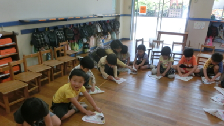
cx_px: 111
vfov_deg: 42.9
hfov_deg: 69.8
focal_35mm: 27
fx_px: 160
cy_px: 68
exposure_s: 1/125
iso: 160
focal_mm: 4.24
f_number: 3
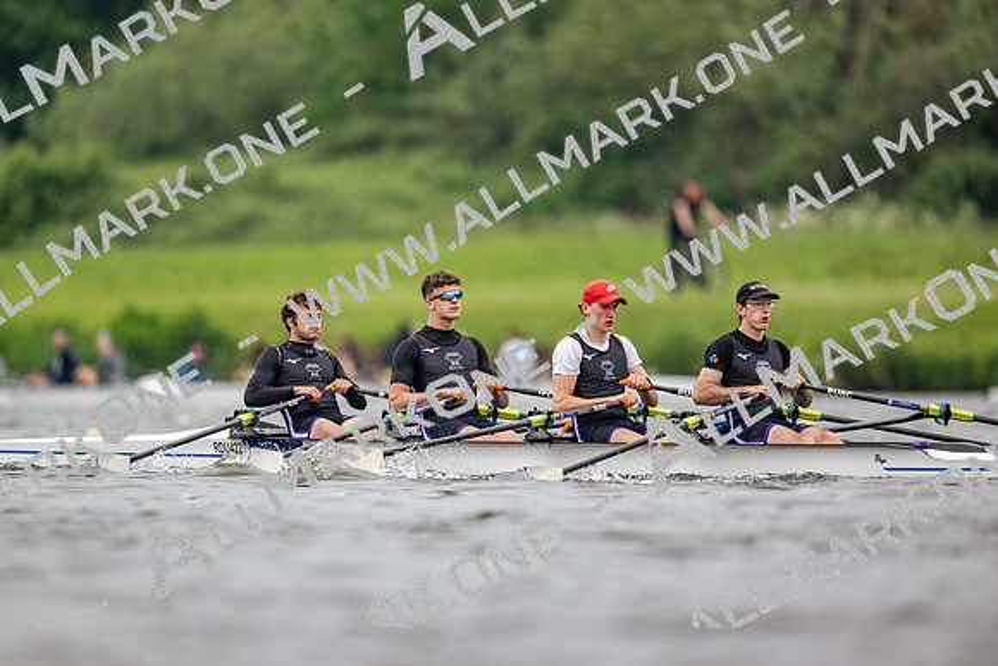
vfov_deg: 2.3
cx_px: 499
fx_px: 16636
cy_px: 333
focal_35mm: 600
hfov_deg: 3.4
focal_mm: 600
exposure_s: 1/2000
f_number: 4
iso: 720
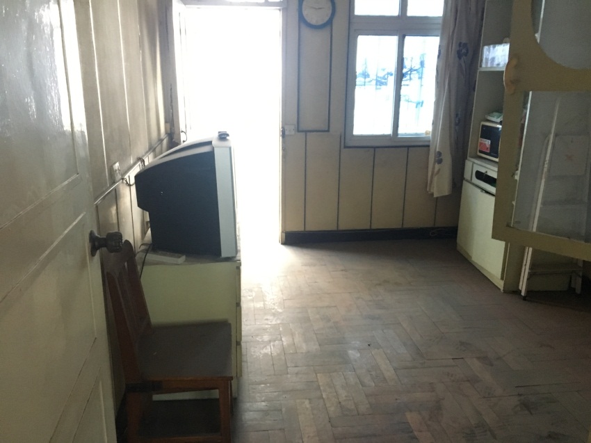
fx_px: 495
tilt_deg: -16.9
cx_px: 296
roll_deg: -0.5
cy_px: 222
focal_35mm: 29
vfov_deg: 48.2
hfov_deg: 61.7
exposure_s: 1/17
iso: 250
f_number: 2.2
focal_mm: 4.15
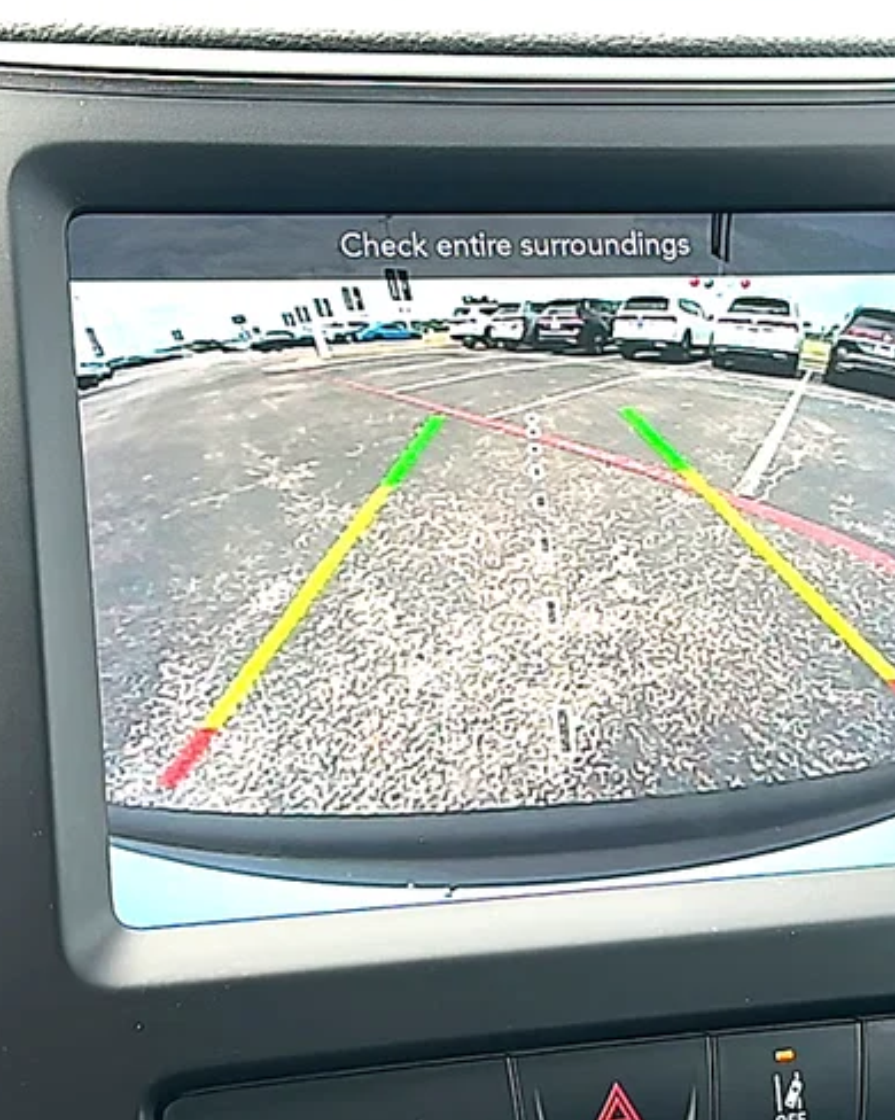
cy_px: 566
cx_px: 548
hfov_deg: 24.1
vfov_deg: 30.0
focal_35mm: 63
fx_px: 2087
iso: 80
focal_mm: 6.86
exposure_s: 1/297
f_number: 1.78
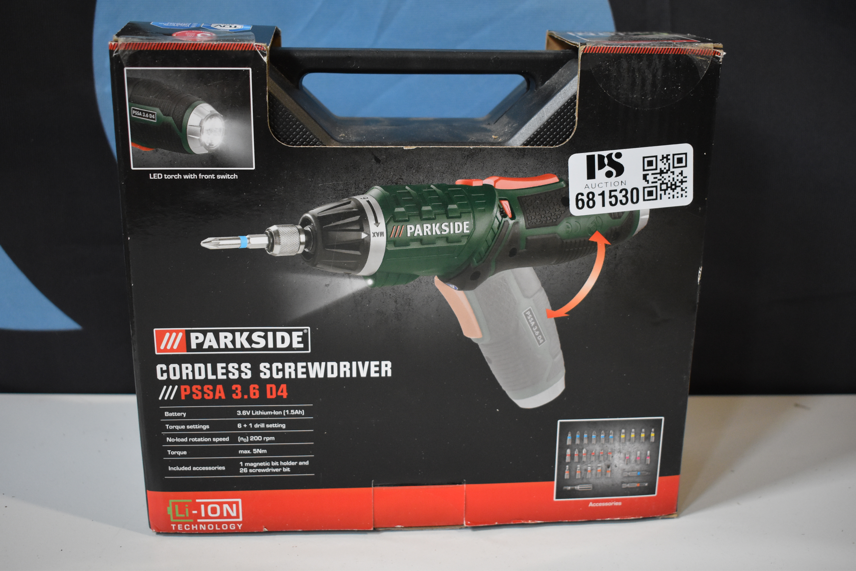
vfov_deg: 33.0
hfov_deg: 47.9
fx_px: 963
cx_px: 428
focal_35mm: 40
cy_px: 286
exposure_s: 1/125
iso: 2000
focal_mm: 27
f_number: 4
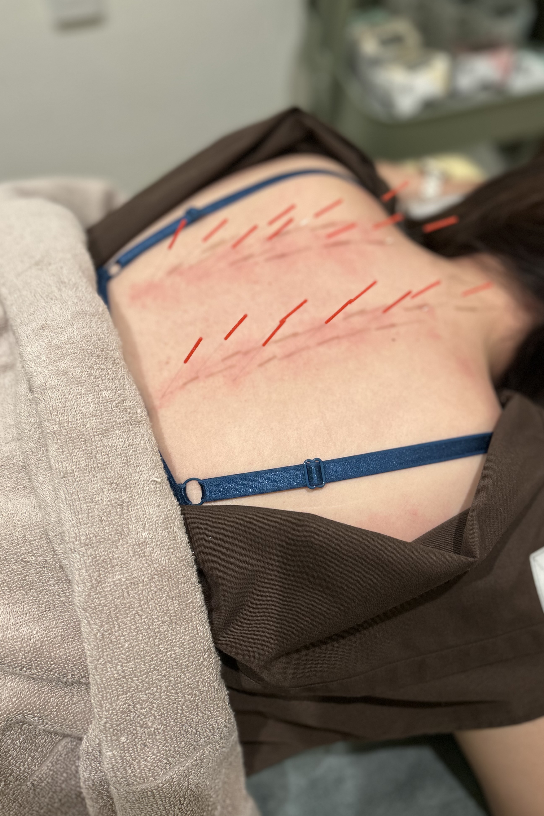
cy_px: 395
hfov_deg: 46.4
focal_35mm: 28
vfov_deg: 65.5
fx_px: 635
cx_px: 294
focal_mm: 5.7
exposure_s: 1/50
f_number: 1.5
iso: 100
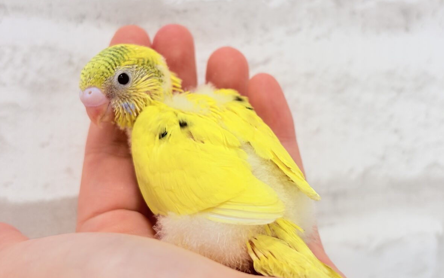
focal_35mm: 56
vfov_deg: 23.1
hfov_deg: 36.3
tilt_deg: -7.4
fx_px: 678
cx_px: 223
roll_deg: -0.7
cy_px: 136
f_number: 1.6
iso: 40
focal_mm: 5.96
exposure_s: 1/50
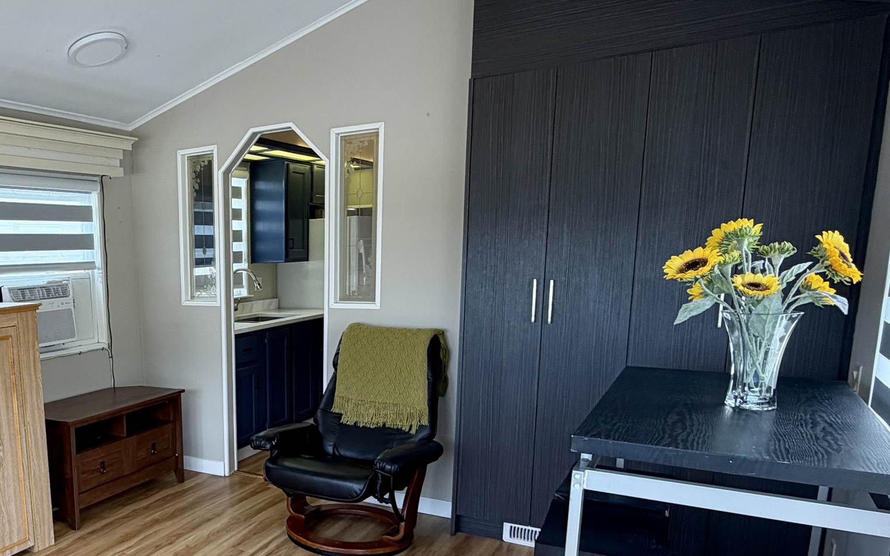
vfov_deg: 41.1
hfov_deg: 58.4
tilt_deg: -11.0
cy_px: 390
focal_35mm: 30
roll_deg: +2.0
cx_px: 187
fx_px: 728
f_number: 2.2
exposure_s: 1/121
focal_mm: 2.22
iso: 80
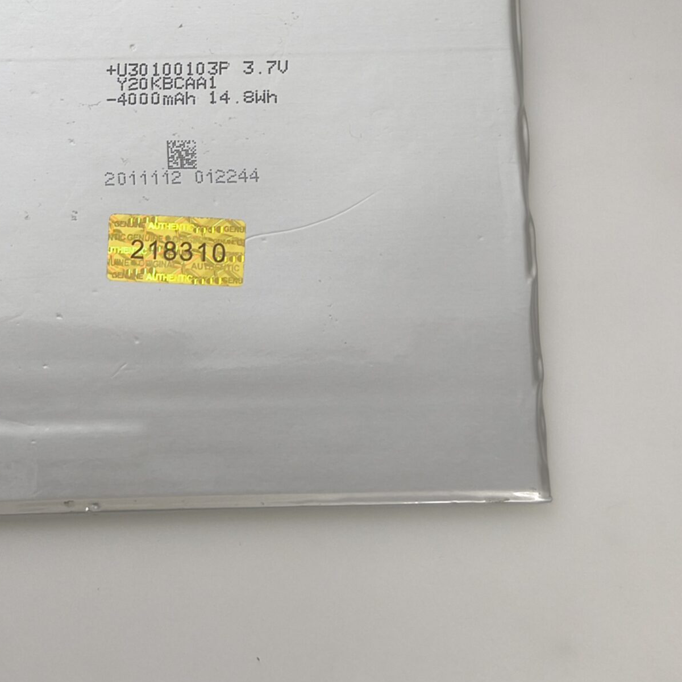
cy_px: 180
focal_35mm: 66
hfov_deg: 25.6
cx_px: 128
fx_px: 1471
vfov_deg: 25.8
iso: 250
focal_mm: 6.57
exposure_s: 1/50
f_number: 1.6
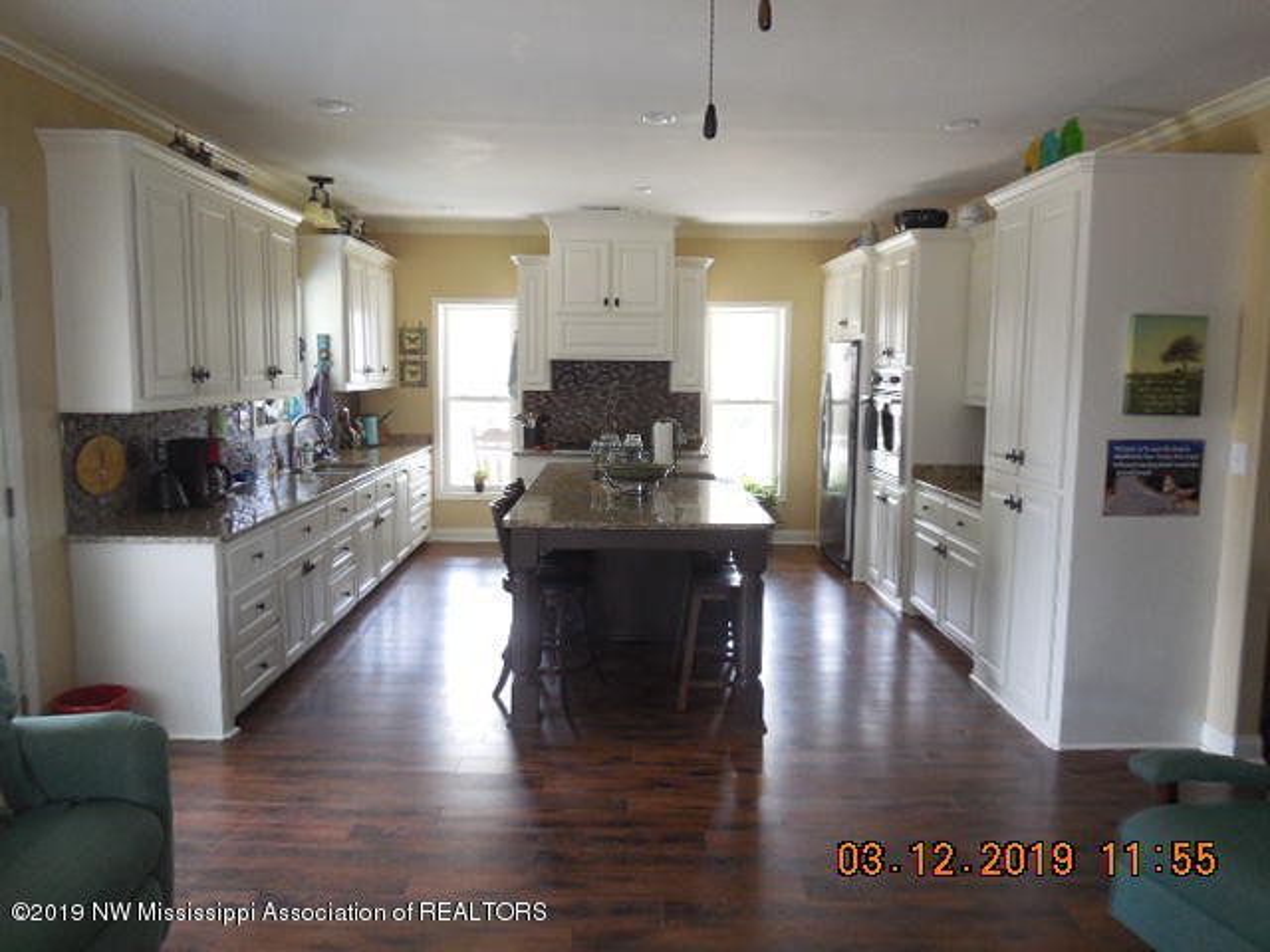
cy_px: 476
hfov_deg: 69.4
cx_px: 635
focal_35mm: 25
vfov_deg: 54.9
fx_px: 917
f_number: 3.1
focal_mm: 4.5
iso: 250
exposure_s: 1/30
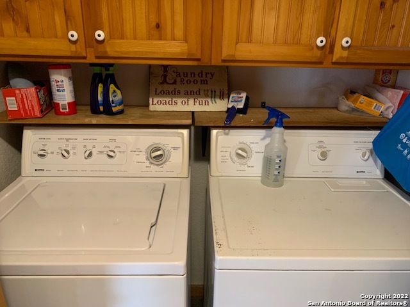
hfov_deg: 67.3
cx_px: 205
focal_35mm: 26
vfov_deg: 53.1
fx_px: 308
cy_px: 154
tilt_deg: -20.5
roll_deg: -2.2
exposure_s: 1/40
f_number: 1.8
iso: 400
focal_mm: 4.25
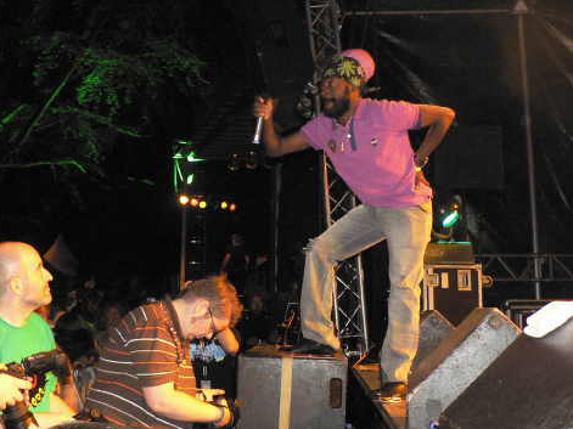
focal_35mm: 45
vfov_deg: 32.2
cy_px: 197
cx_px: 214
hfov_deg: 41.8
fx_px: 745
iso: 400
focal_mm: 6
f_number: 2.8
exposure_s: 1/60
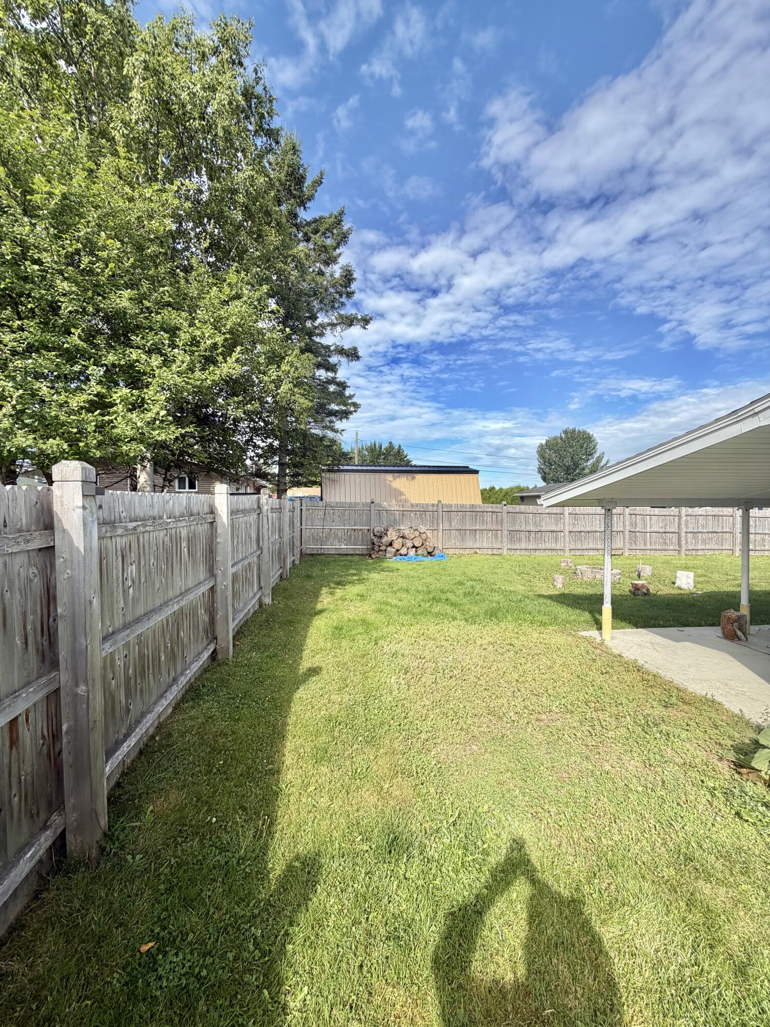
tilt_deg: -1.5
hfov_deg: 85.7
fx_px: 415
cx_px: 385
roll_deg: -0.1
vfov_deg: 102.1
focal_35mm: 14
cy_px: 514
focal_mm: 2.22
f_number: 2.2
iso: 32
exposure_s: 1/770
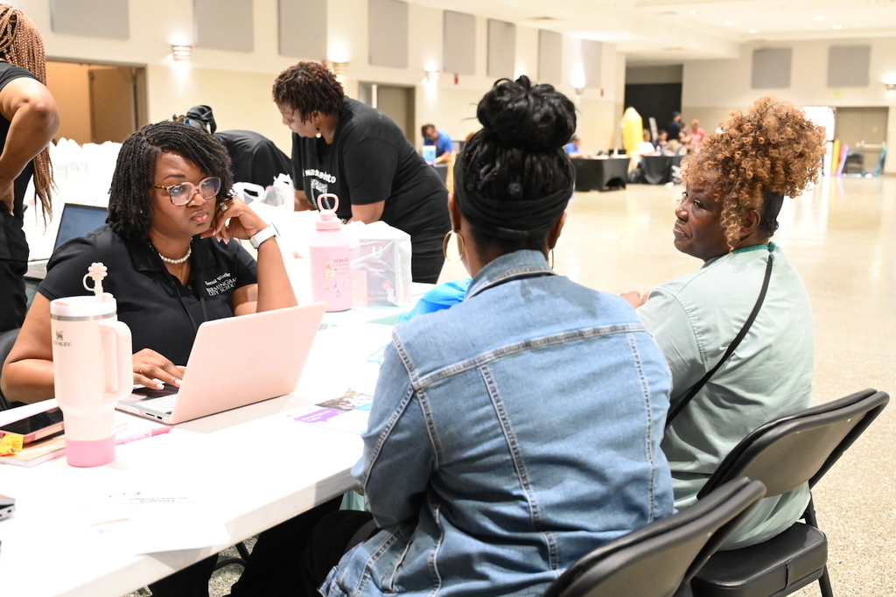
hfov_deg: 49.6
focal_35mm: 39
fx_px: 970
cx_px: 448
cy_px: 298
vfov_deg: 34.2
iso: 14400
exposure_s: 1/200
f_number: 4
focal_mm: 39
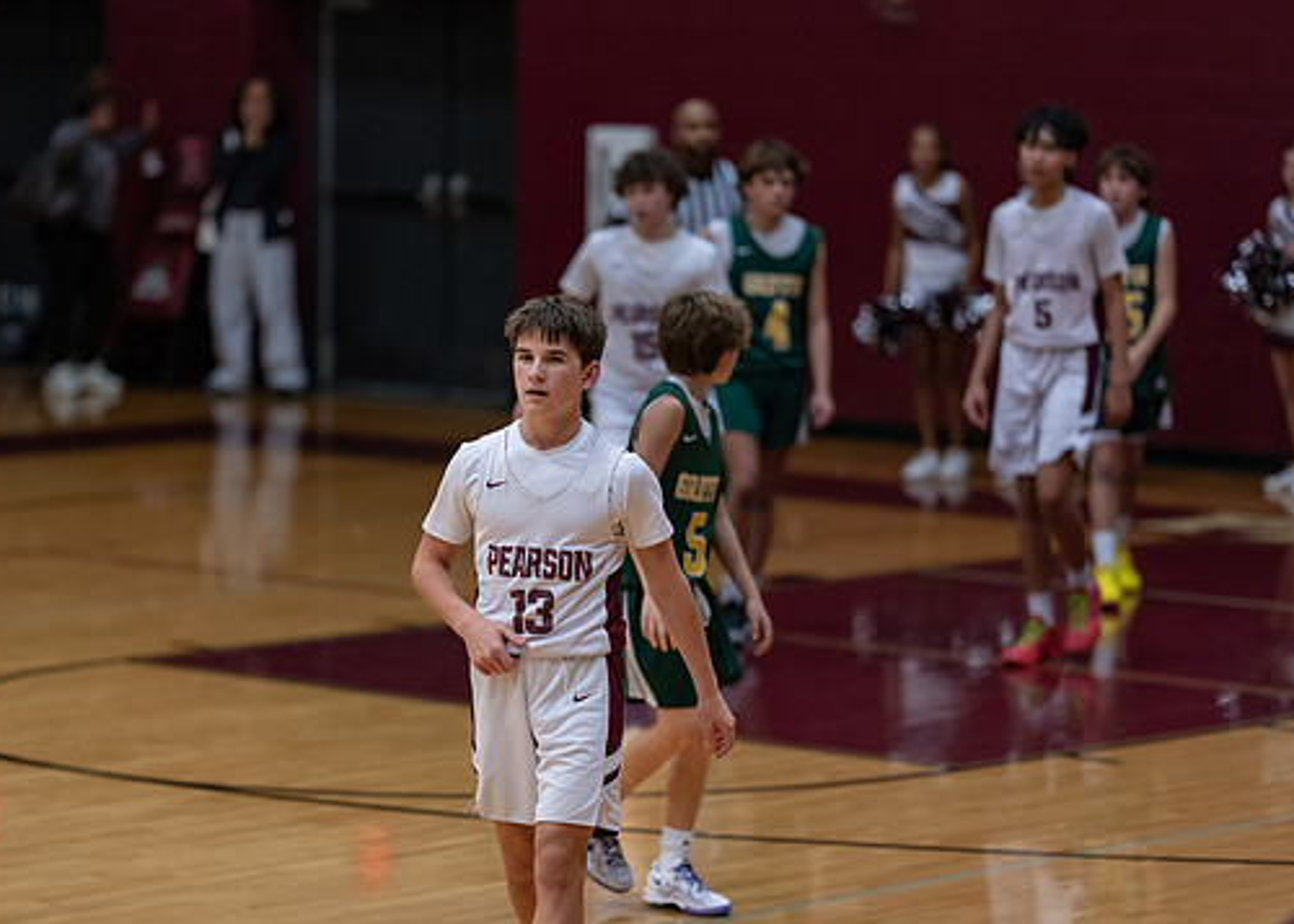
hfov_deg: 12.3
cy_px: 531
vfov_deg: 8.8
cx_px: 551
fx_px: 6026
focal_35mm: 164
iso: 1250
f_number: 1.8
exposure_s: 1/1000
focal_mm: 135
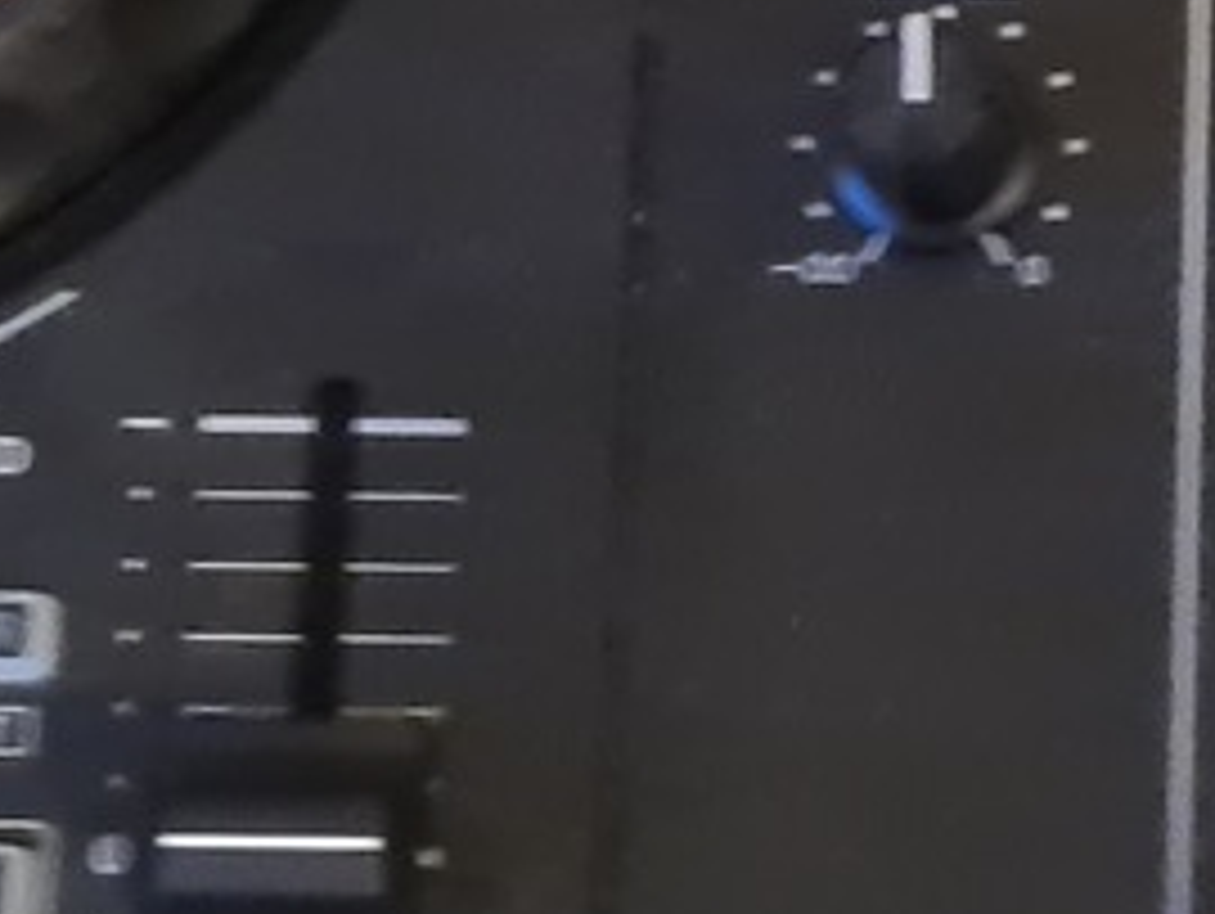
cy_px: -279
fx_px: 5410
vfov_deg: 9.5
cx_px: 1584
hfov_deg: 12.4
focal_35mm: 154
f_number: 1.8
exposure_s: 1/17
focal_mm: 5.4
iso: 1250
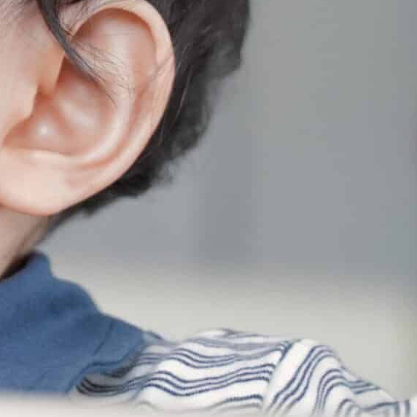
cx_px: -349
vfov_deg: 9.9
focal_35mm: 175
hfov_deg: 9.5
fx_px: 2385
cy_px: -36
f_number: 2.8
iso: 3200
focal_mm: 46
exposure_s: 1/250
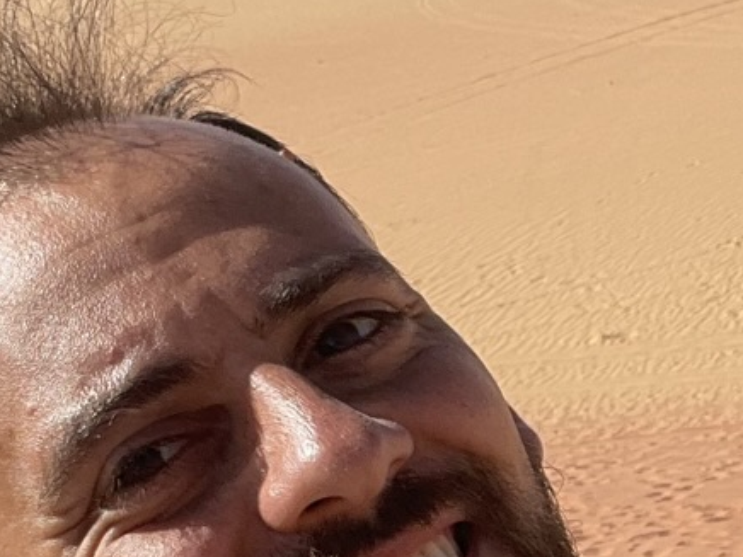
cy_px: 632
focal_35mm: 108
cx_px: 828
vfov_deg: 13.4
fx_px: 2318
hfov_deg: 17.6
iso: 25
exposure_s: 1/1316
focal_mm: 2.71
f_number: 2.2
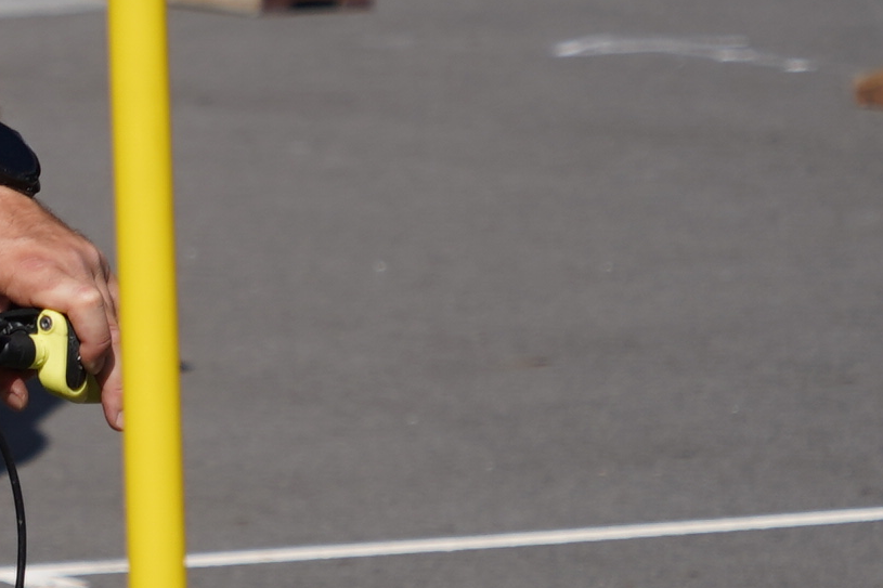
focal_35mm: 512
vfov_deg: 2.7
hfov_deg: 4.0
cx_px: -957
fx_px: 12555
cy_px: 289
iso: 100
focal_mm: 106
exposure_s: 1/640
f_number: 6.3
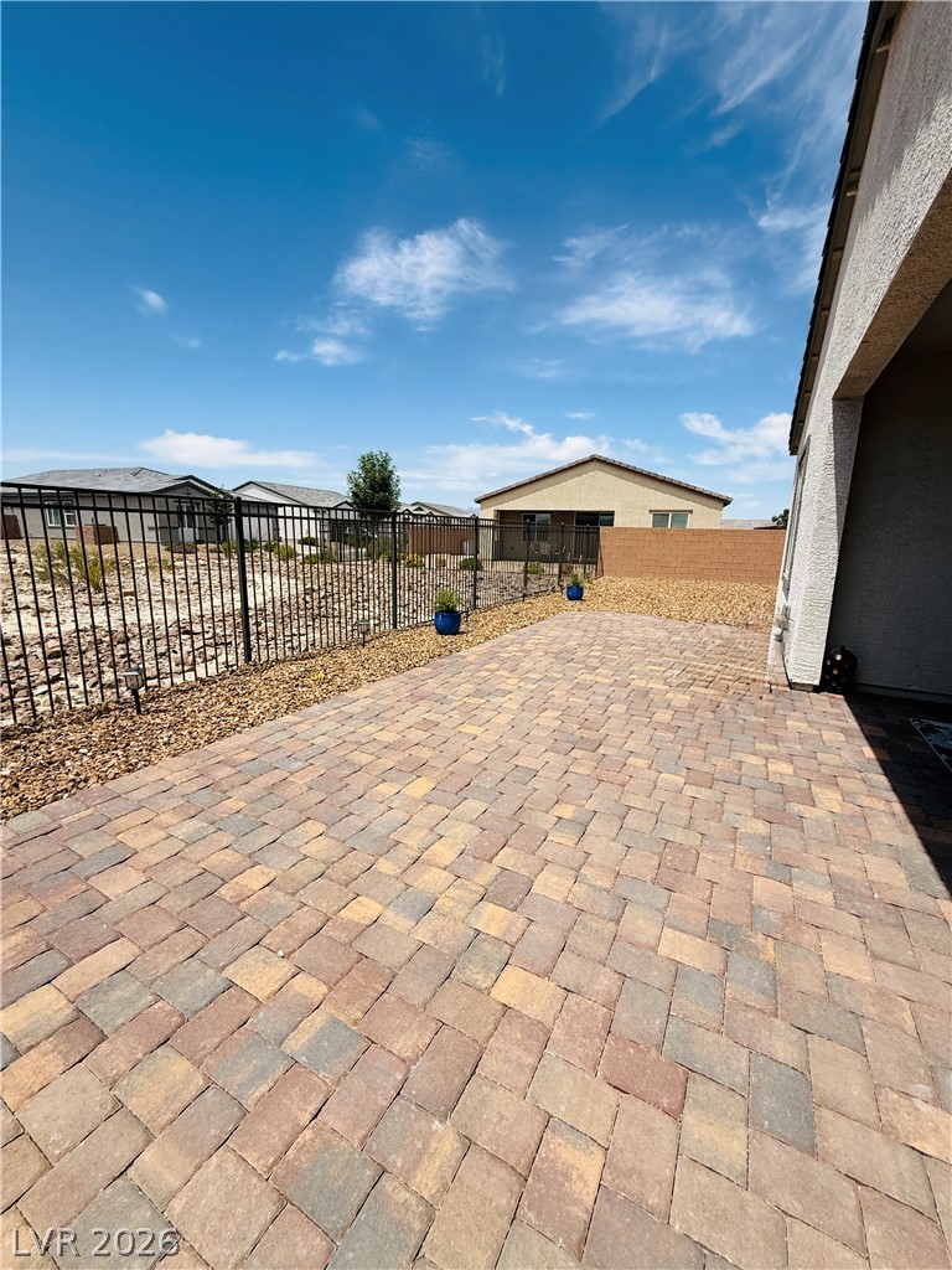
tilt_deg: -10.7
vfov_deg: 102.1
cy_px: 635
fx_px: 513
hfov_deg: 85.7
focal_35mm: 14
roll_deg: -2.1
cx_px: 476
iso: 50
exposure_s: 1/3289
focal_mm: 2.22
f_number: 2.2
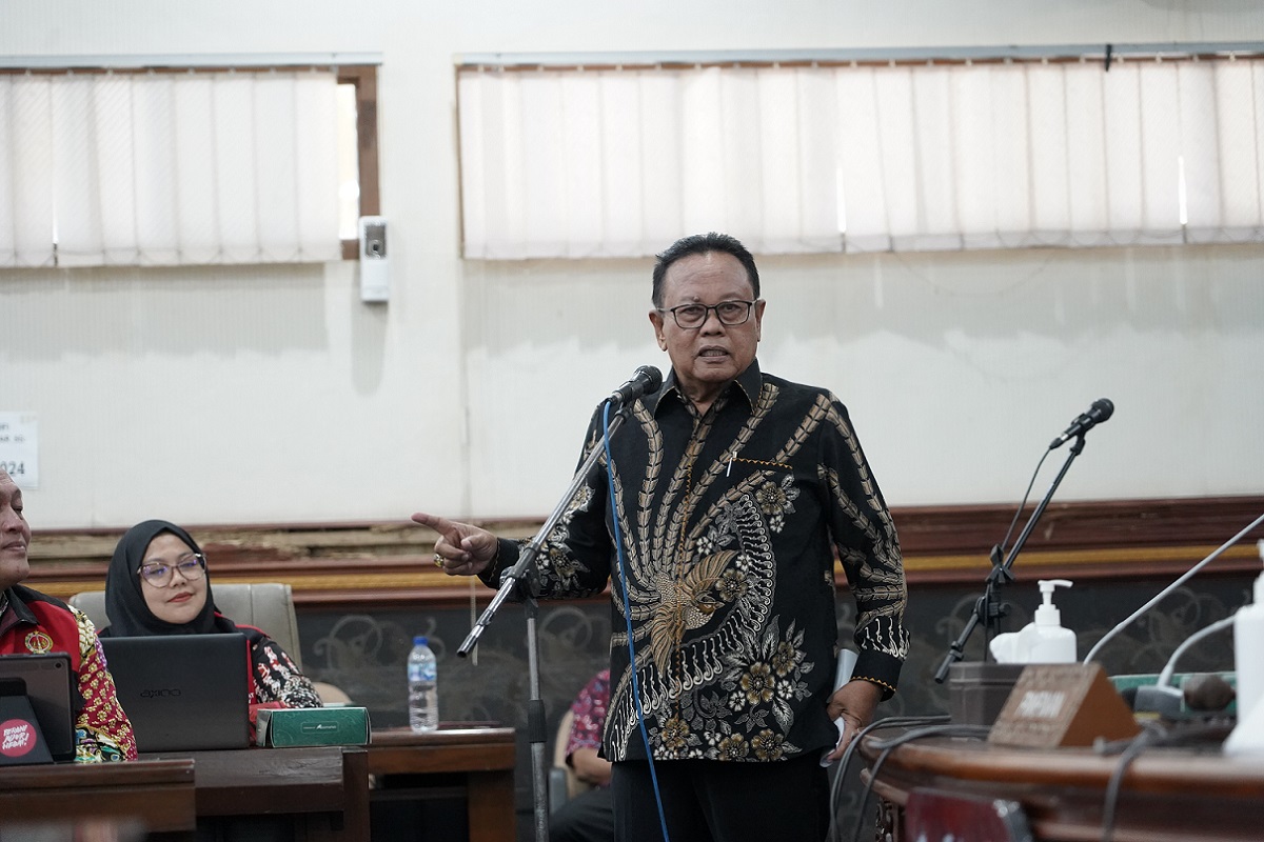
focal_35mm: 105
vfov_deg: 13.0
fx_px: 3686
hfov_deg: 19.5
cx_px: 632
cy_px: 421
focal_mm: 105
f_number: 4
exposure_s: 1/100
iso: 6400
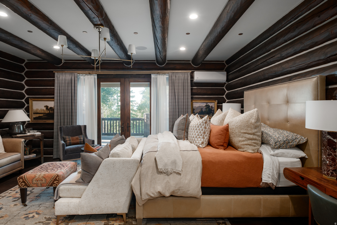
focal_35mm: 20
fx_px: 187
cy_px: 112
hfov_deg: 84.0
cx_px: 168
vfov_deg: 61.9
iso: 400
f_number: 5.6
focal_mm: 13.2
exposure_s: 1/50
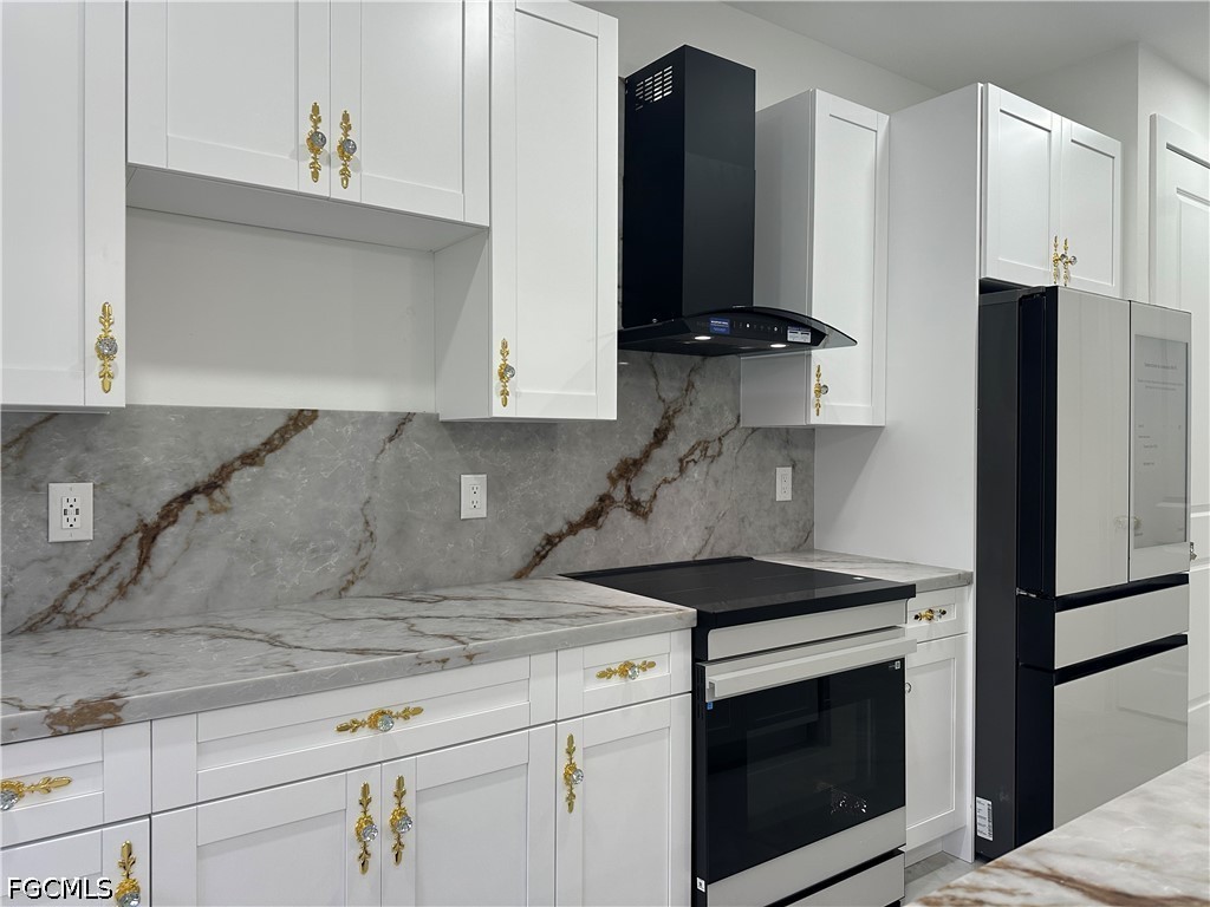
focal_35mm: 24
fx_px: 839
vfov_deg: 56.8
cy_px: 454
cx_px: 605
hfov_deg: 71.6
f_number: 1.78
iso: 125
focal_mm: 6.86
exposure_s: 1/120
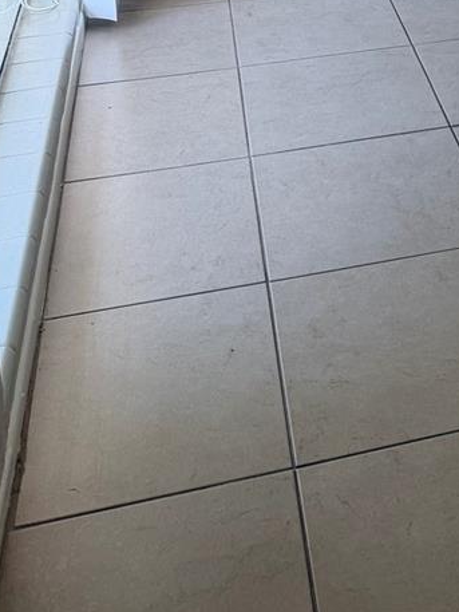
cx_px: 545
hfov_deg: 21.7
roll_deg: -1.6
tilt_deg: -14.3
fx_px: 1113
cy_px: -178
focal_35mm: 63
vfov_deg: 26.3
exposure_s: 1/162
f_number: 1.78
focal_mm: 6.76
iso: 80
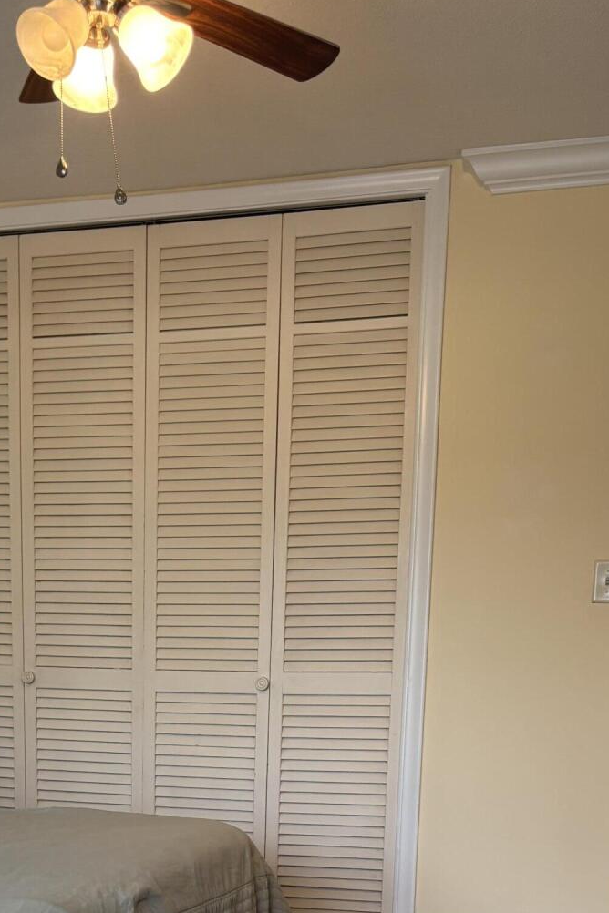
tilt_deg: -10.2
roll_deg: -1.7
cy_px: 898
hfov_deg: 24.9
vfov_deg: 33.9
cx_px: 178
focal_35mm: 54
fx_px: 1370
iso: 80
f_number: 1.6
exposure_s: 1/60
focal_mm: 5.96
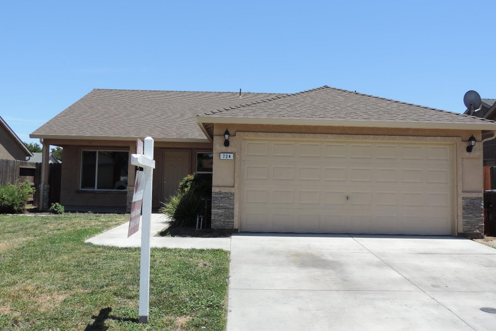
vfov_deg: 37.8
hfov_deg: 54.4
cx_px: 248
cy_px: 150
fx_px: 482
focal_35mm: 35
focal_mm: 5.8
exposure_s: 1/800
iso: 80
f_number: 3.2
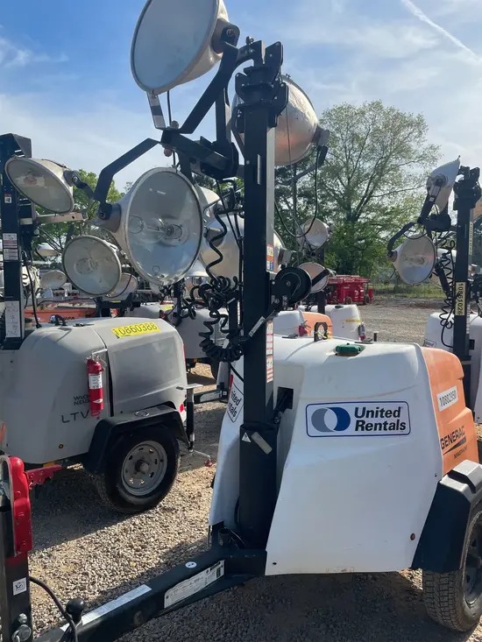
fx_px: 483
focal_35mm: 26
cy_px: 321
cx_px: 241
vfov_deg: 67.3
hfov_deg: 53.1
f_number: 1.6
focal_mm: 4.2
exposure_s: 1/3205
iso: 50
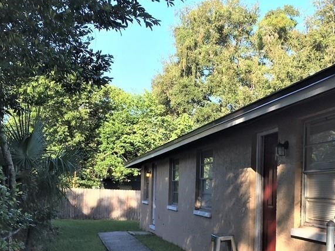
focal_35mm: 52
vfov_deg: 27.8
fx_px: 503
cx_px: 225
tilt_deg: +3.3
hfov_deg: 36.4
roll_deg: +0.0
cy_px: 172
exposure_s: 1/379
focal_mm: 4.15
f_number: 2.2
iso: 25
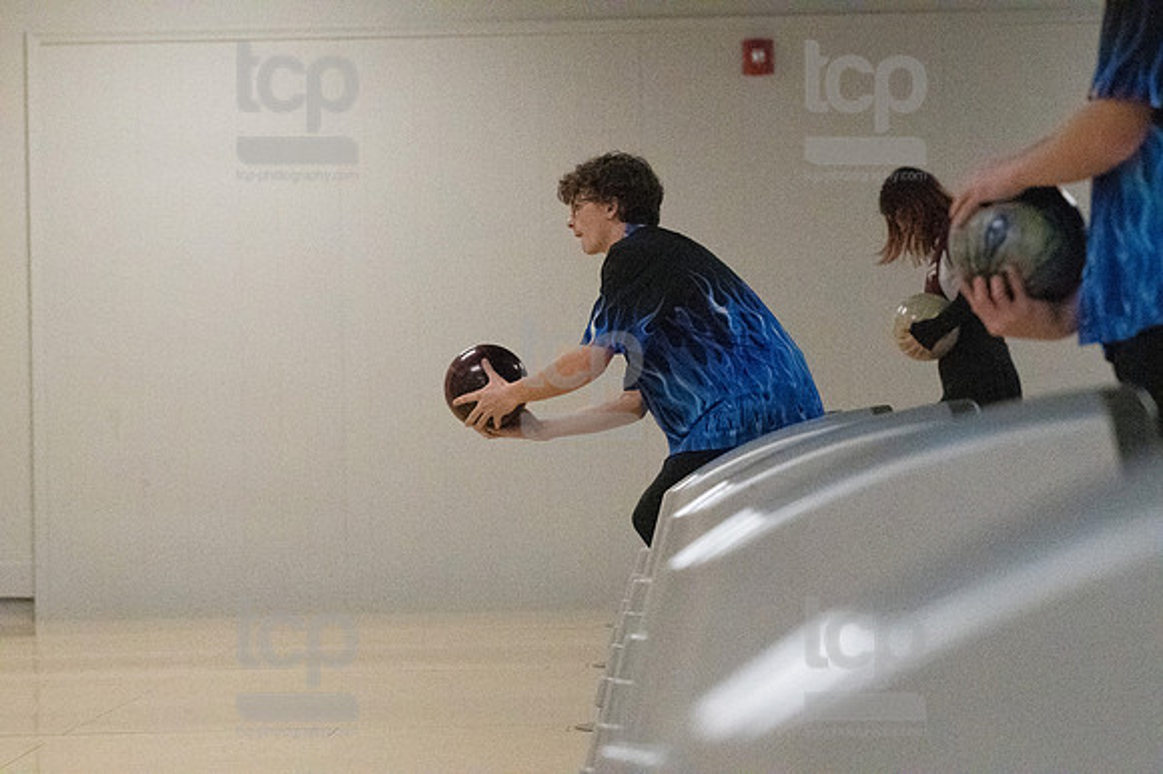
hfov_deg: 12.5
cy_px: 387
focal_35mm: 165
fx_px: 5327
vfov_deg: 8.3
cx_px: 582
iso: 10000
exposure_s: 1/1250
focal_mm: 110
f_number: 4
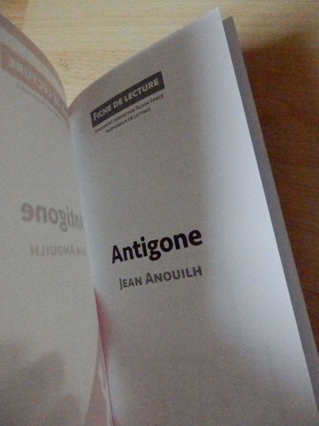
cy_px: 213
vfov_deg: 69.4
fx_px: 307
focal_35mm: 25
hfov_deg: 54.9
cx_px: 160
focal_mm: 4.5
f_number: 8.7
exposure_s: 1/200
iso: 6400
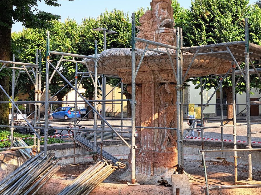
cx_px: 143
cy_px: 77
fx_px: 354
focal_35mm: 47
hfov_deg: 40.4
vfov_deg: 30.8
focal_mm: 5.23
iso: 50
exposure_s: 1/401
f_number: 1.8
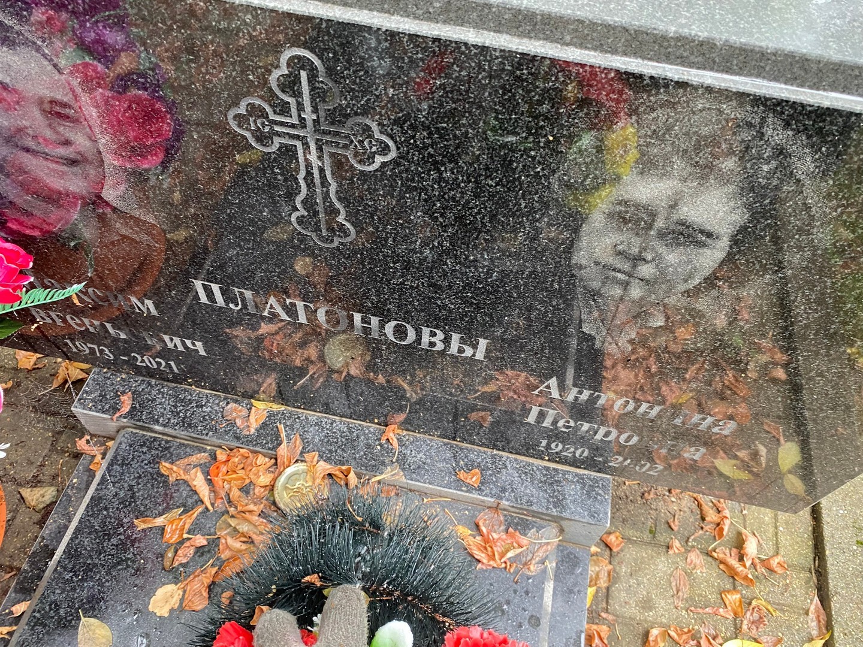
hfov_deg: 67.3
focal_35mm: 26
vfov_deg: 53.1
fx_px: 648
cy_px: 324
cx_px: 432
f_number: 1.8
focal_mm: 4.25
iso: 250
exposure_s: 1/60
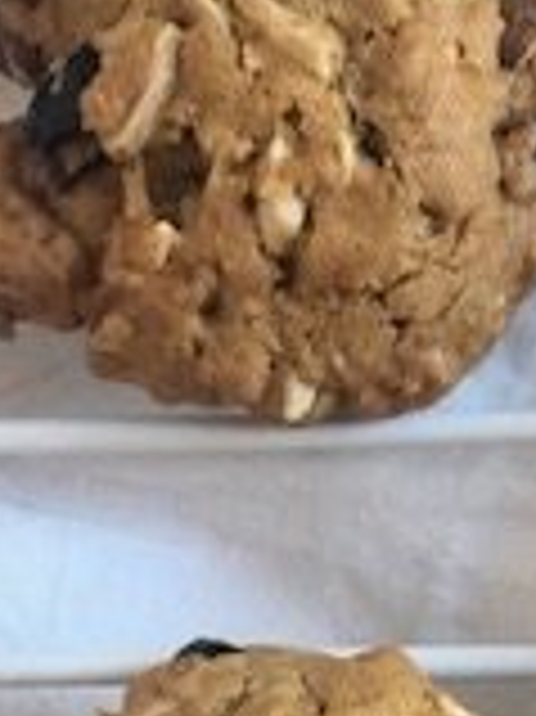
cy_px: 815
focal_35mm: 230
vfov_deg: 8.5
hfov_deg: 6.5
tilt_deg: -78.9
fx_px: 4755
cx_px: 288
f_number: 2.8
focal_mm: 6.6
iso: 125
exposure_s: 1/30
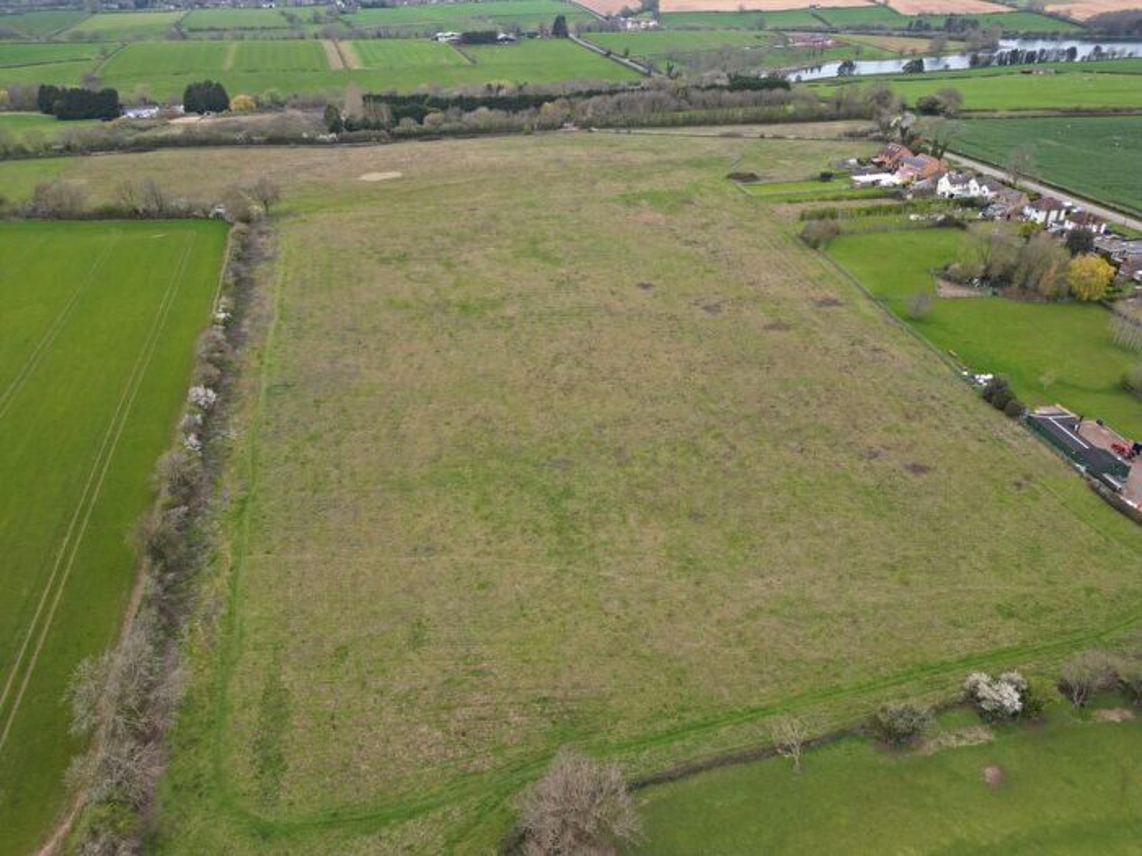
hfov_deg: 71.6
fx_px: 792
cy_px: 428
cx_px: 571
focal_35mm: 24
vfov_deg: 56.8
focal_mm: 6.72
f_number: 1.7
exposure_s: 1/350
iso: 100
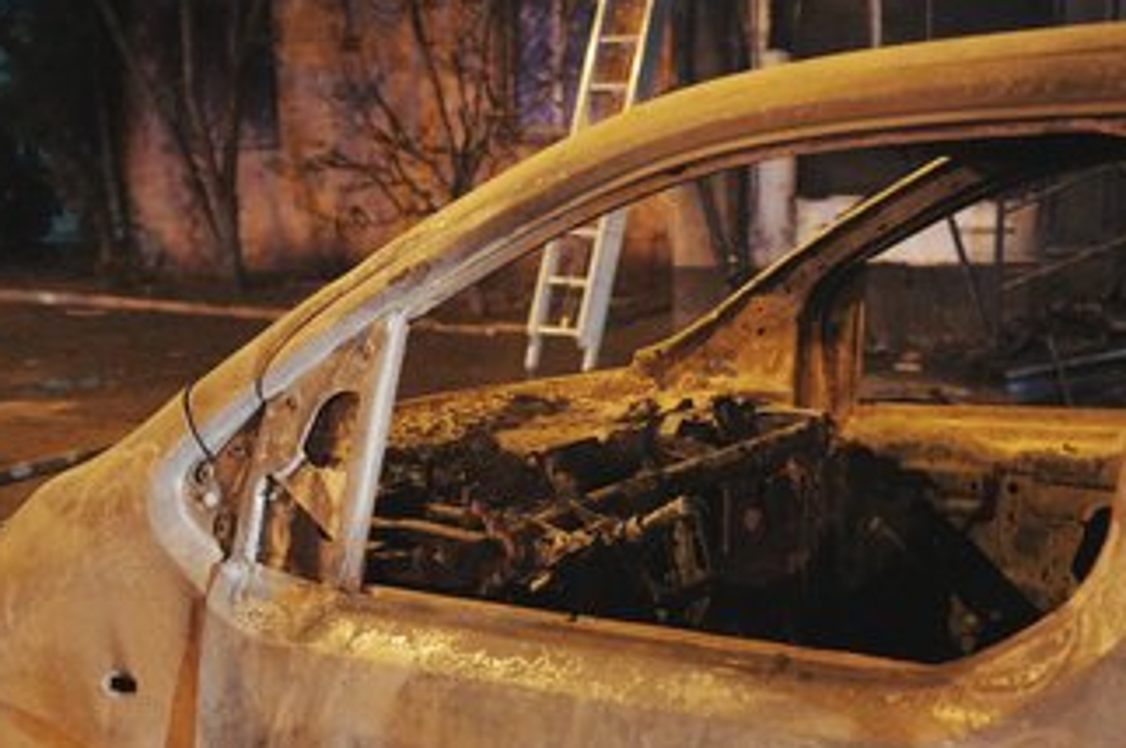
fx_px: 1437
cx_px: 598
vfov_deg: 29.1
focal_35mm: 46
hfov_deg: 42.8
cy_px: 451
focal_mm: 37
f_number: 3.5
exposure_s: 1/200
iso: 12800
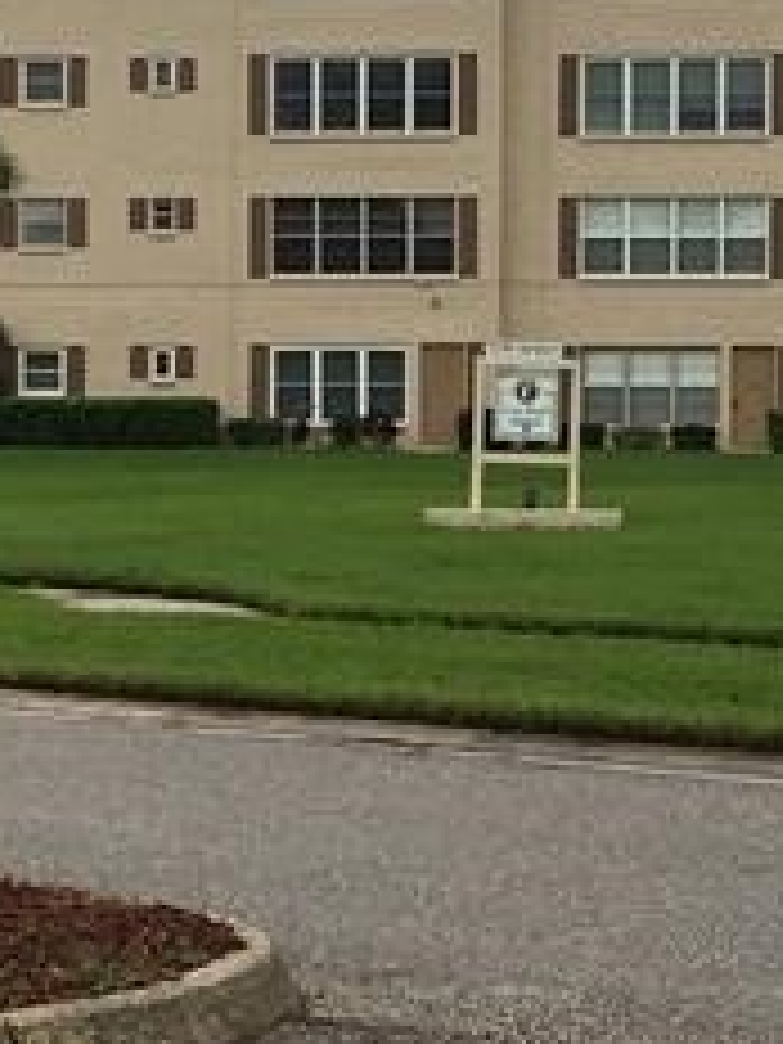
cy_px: 531
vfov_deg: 15.4
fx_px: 3860
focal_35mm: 128
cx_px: 450
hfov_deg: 11.6
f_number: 2.2
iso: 25
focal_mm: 4.15
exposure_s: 1/337
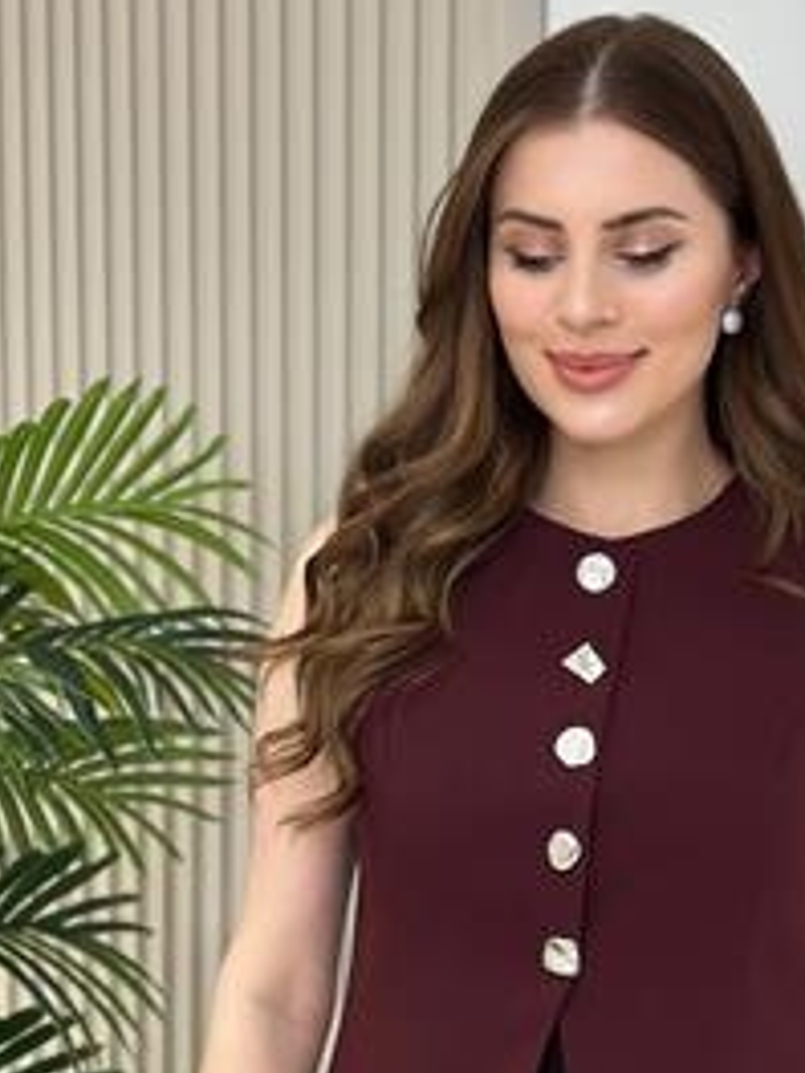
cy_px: 868
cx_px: 602
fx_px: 3008
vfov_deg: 20.0
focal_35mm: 97
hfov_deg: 15.2
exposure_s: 1/100
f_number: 1.78
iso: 64
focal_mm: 6.86
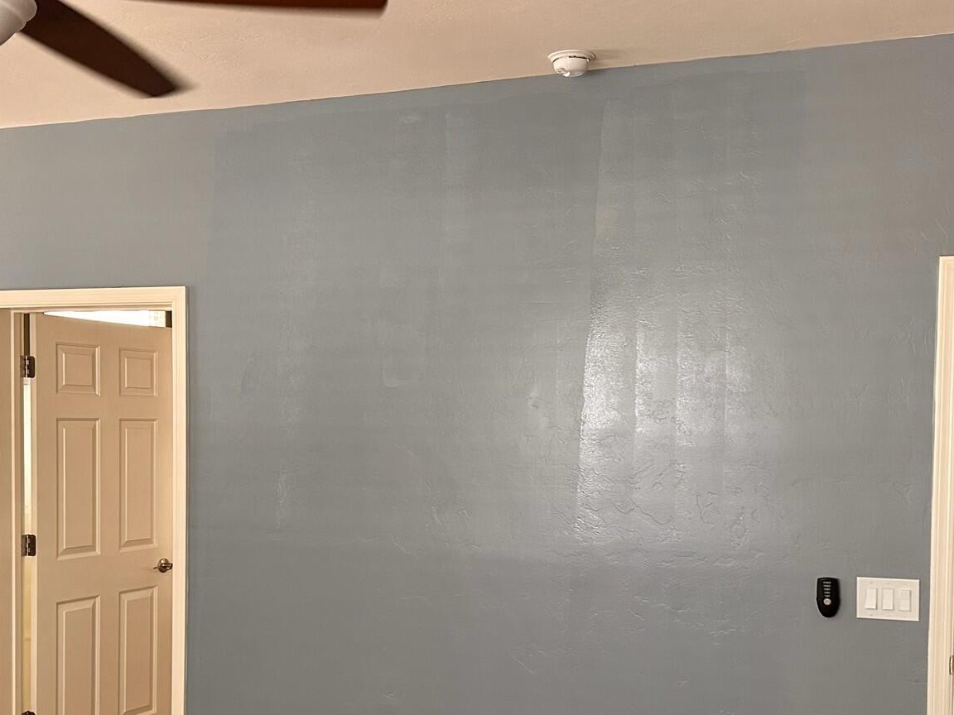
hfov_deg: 44.7
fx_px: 1157
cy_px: 467
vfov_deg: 34.1
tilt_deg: -2.1
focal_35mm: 42
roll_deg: -0.5
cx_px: 432
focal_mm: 6.86
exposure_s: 1/60
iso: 320
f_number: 1.78
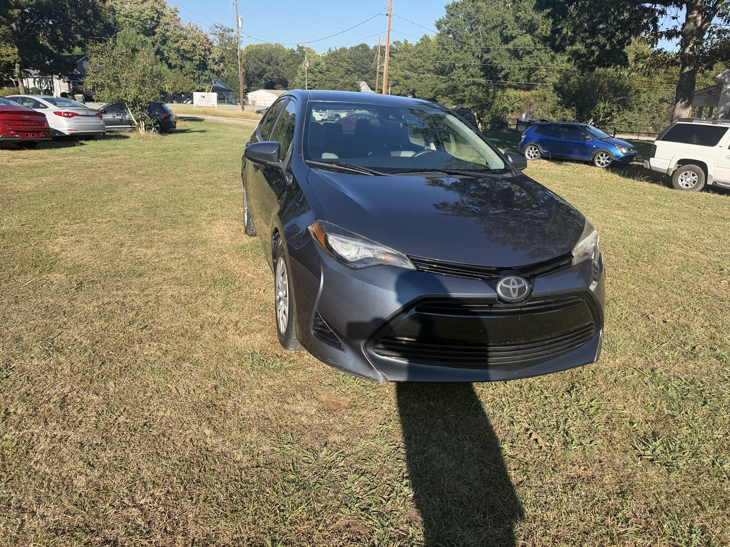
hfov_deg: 71.6
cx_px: 365
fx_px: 506
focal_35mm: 24
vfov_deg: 56.8
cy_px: 274
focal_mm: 6.76
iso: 80
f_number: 1.78
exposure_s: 1/2053
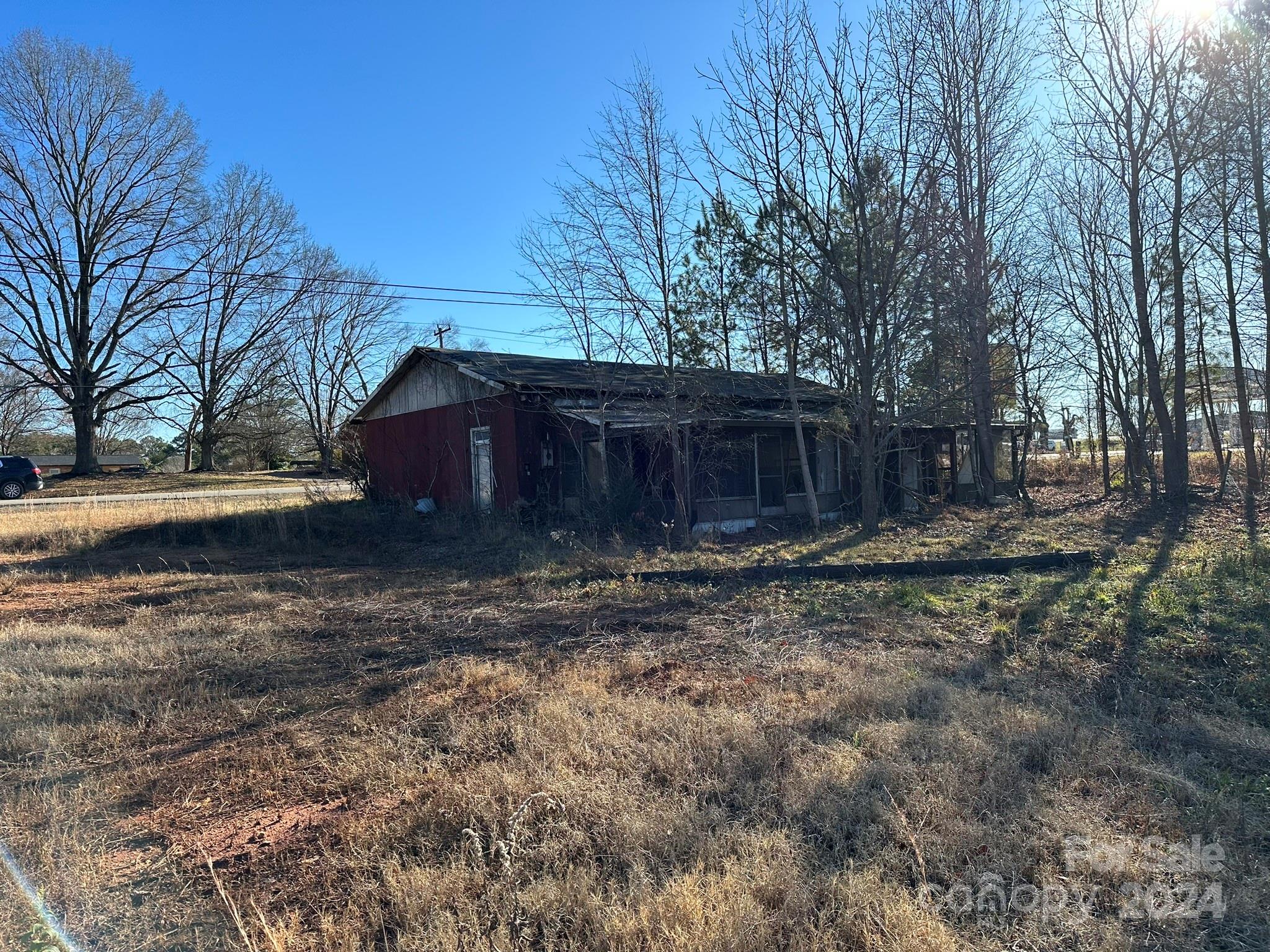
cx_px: 635
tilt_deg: +0.4
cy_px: 476
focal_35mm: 24
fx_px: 881
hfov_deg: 71.6
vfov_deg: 56.8
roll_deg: +2.3
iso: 80
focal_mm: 6.86
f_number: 1.78
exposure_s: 1/2809
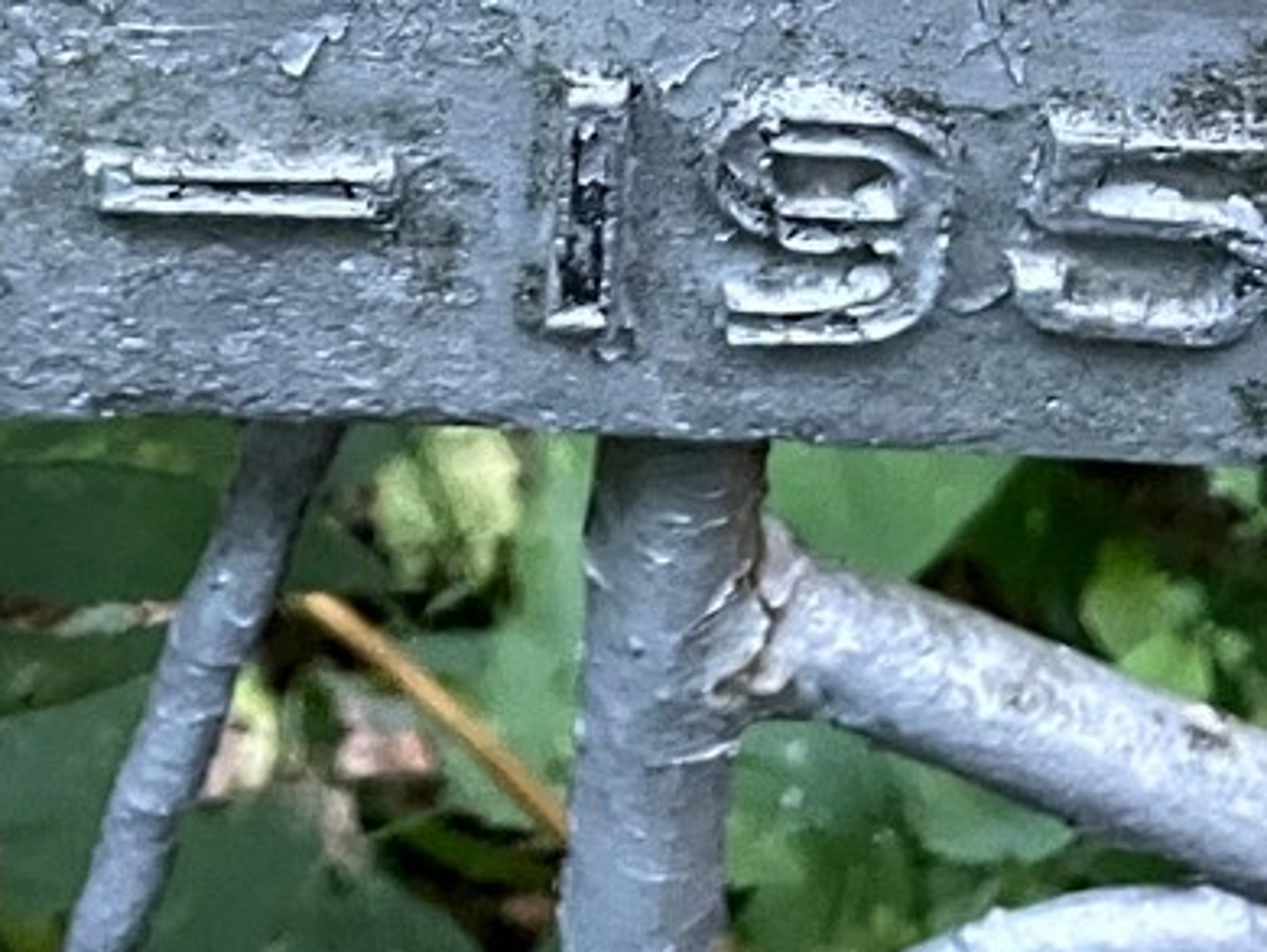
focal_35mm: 96
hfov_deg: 20.3
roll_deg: +2.7
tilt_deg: -39.3
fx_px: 3516
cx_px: 297
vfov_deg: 14.5
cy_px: -442
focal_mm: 4.2
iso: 640
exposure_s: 1/40
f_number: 1.6
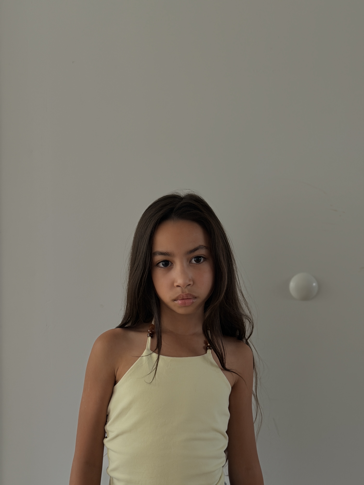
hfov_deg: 30.3
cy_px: 242
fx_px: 673
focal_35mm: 48
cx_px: 182
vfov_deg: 39.7
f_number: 1.78
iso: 125
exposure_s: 1/60
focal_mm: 6.76
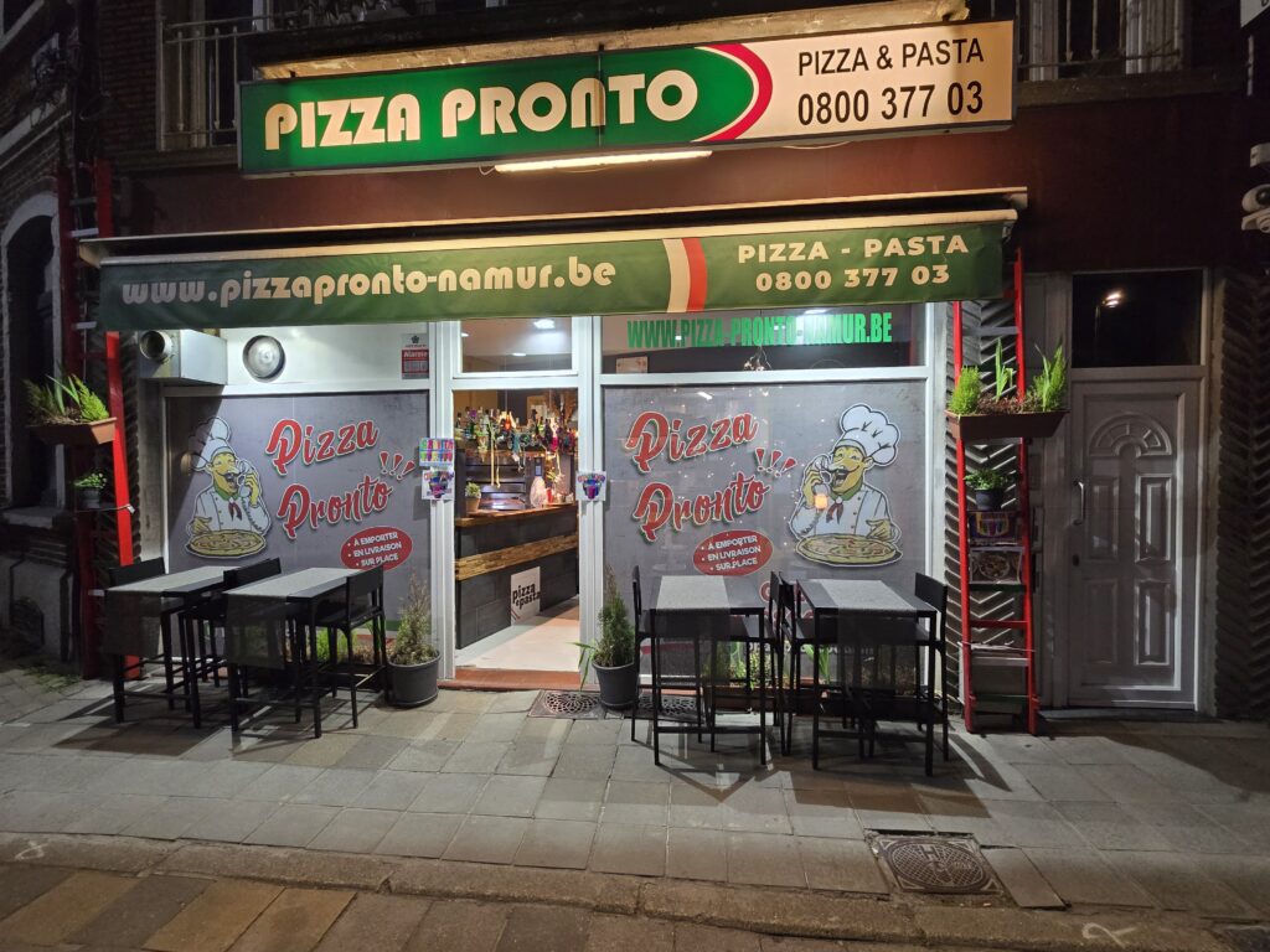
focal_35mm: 13
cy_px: 476
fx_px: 477
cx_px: 635
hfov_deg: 106.2
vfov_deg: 89.9
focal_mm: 2.2
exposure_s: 1/50
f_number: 2.2
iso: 250
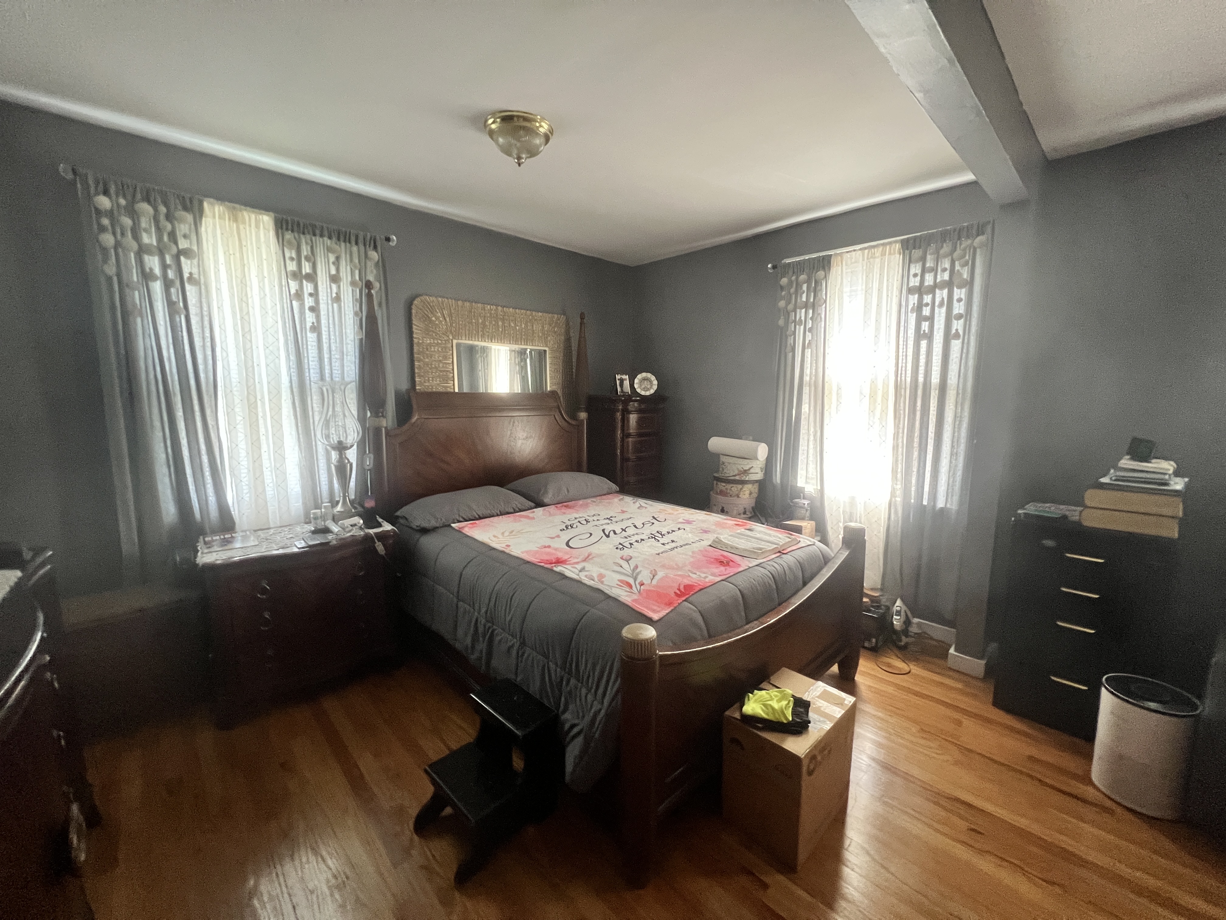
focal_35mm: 13
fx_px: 460
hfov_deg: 106.2
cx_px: 613
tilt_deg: -8.6
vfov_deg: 89.9
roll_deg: +0.7
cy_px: 460
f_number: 1.8
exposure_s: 1/60
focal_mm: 1.57
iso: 640
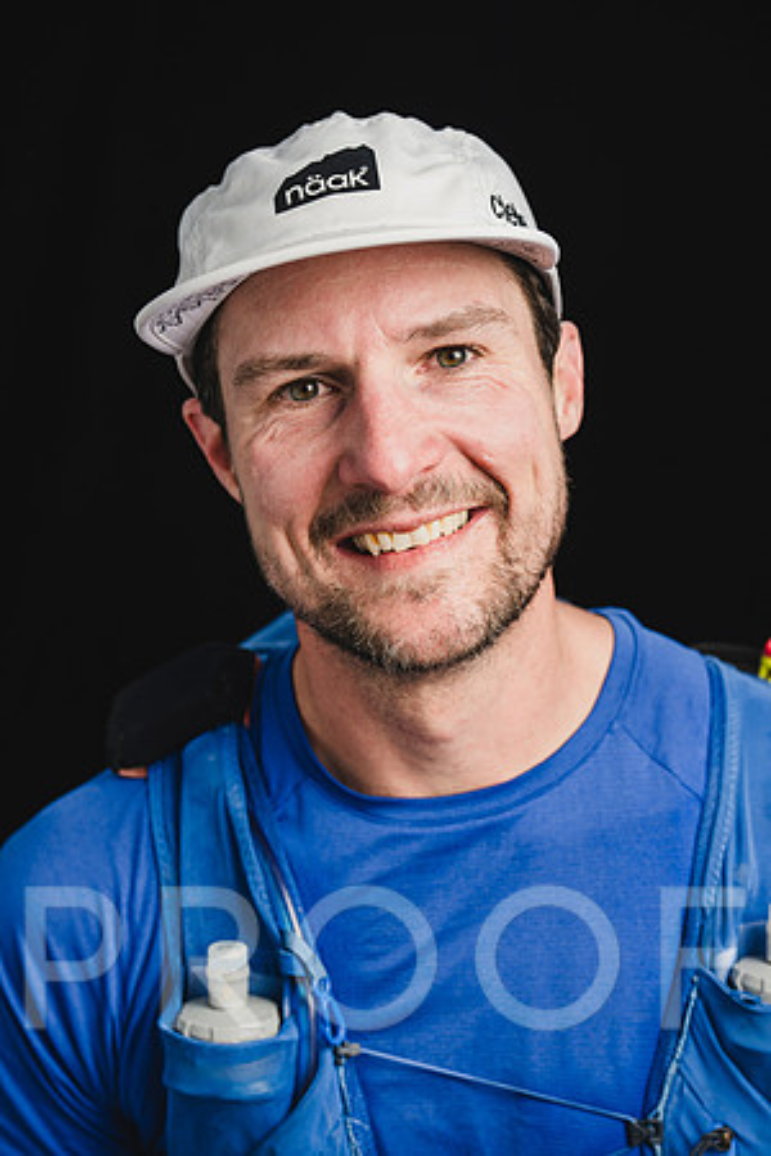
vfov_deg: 25.7
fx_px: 2538
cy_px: 578
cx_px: 386
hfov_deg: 17.3
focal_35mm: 79
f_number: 5
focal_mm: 79
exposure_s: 1/250
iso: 100
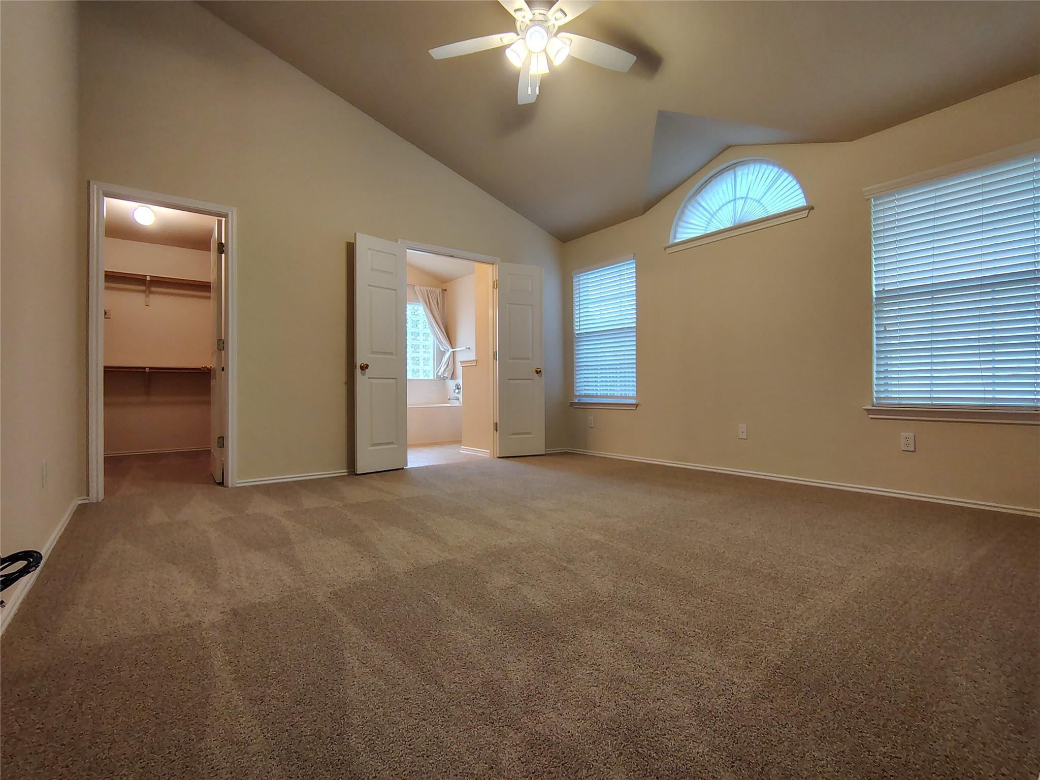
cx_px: 520
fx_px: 481
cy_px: 390
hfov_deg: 94.5
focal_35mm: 16
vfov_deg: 78.1
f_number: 2.2
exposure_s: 1/40
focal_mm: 2.13
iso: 434
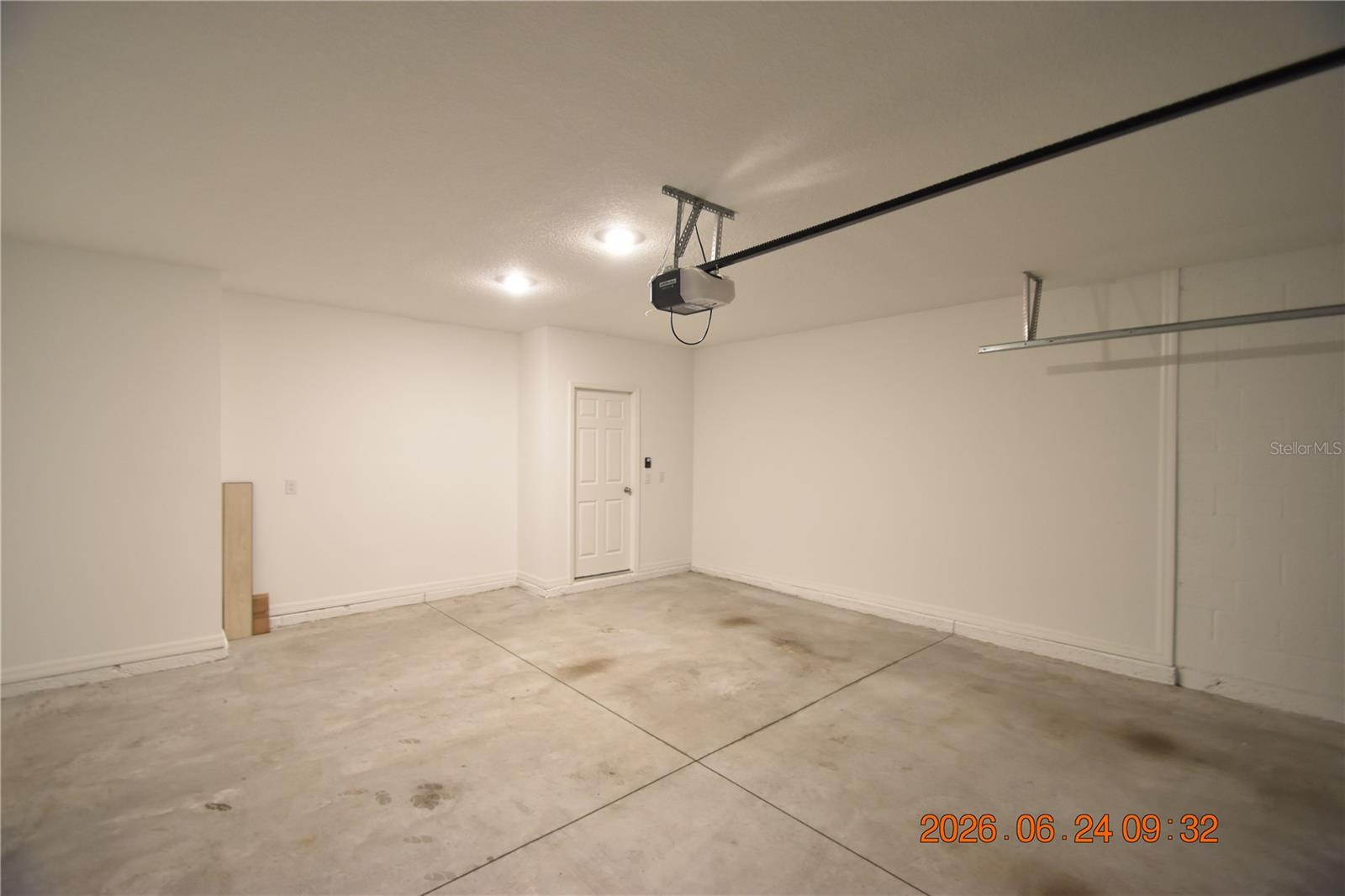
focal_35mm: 15
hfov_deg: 100.4
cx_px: 672
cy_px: 448
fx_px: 560
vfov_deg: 77.3
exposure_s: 1/15
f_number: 3.5
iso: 800
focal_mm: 10
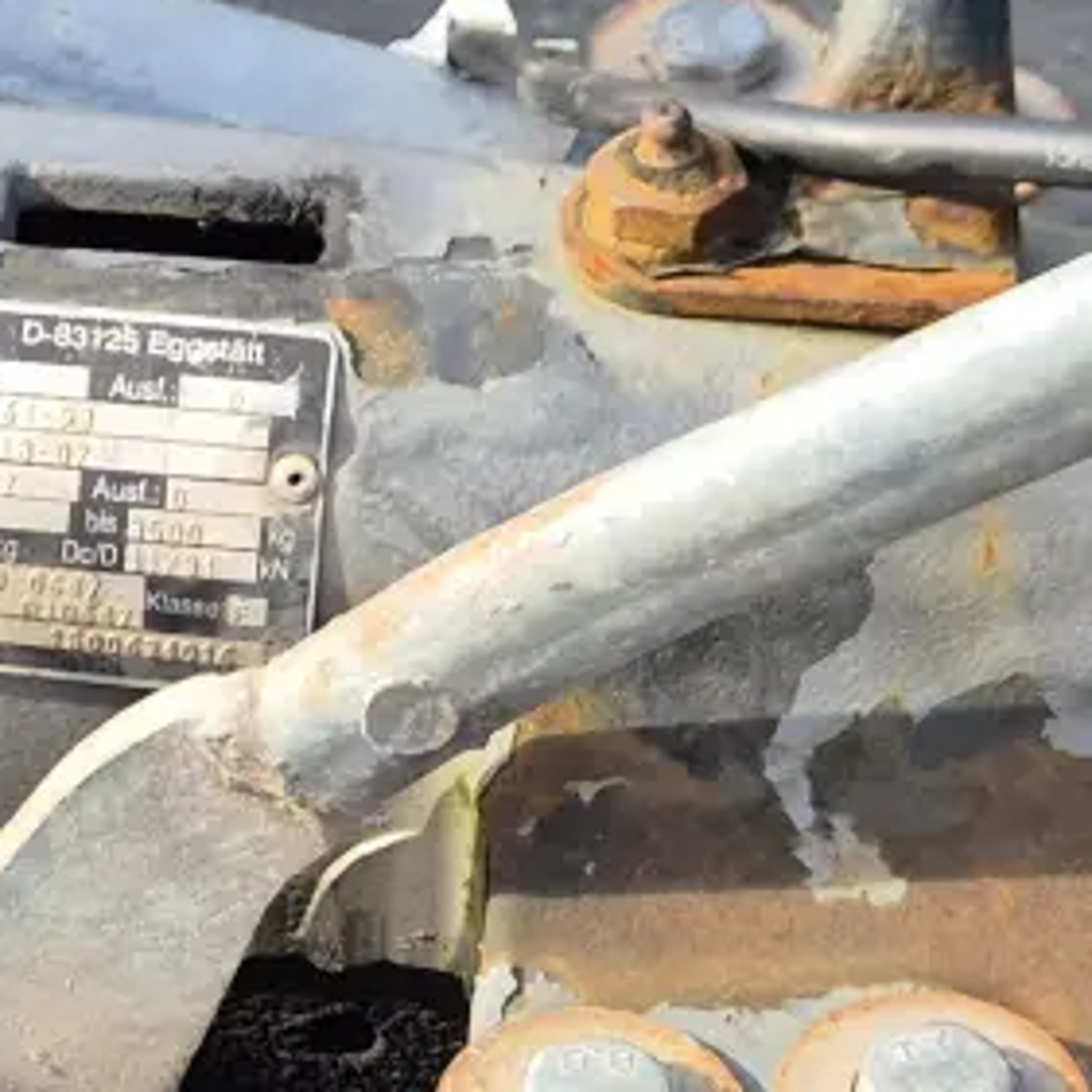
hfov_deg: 12.5
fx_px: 4961
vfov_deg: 12.5
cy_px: 361
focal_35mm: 139
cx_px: 253
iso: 25
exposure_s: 1/350
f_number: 1.8
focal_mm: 5.4
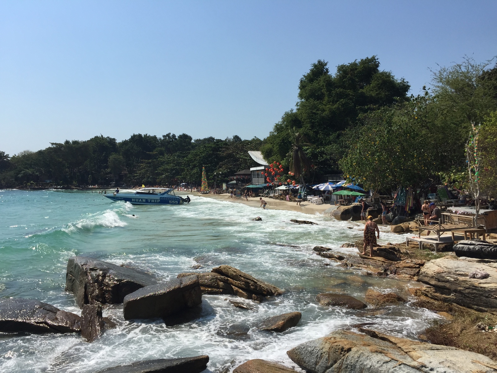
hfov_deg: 61.7
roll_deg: -1.3
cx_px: 248
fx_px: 416
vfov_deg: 48.2
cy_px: 186
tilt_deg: -0.8
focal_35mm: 29
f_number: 2.2
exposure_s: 1/3968
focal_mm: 4.15
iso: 32
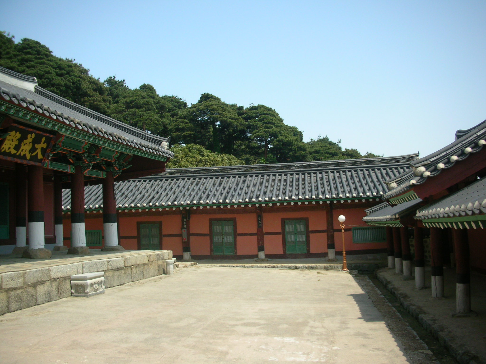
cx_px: 243
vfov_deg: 40.7
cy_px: 182
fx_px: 491
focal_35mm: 35
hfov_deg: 52.6
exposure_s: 1/107
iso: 50
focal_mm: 5.8
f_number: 8.5
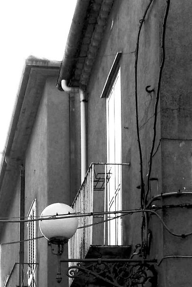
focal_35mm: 131
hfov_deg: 10.3
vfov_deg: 14.3
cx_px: -59
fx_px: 1046
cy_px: 464
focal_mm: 24
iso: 100
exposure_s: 1/90
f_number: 11
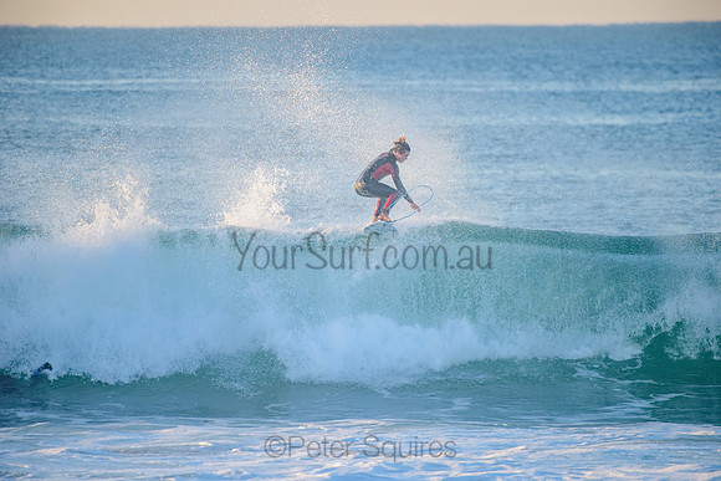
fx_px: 10016
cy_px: 240
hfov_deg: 4.1
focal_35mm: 500
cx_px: 360
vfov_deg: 2.8
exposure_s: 1/1250
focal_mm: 500
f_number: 5.6
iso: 500
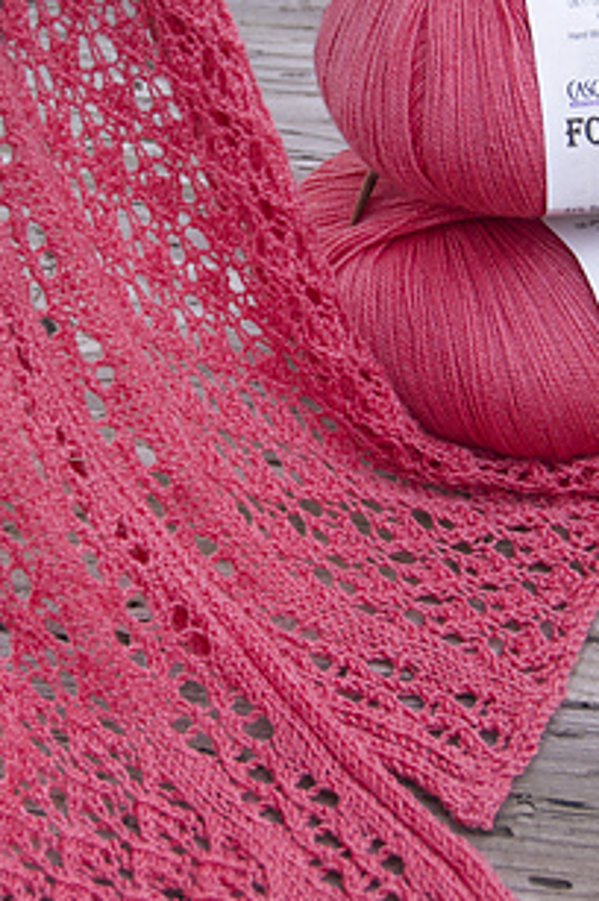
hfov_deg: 11.5
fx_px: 2977
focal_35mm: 119
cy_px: 211
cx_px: 153
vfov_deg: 17.1
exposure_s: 1/125
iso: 220
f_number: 5.6
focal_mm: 38
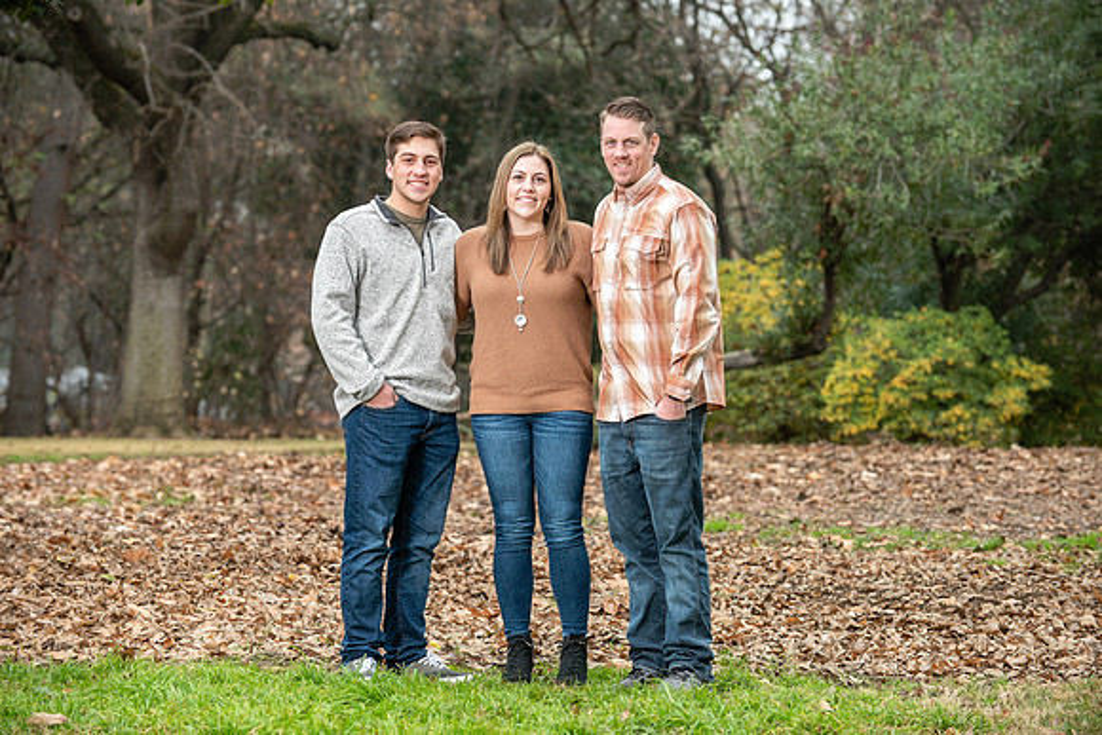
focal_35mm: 116
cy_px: 368
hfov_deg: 17.6
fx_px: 3552
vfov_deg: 11.8
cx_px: 551
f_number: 4
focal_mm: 116
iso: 200
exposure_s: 1/125
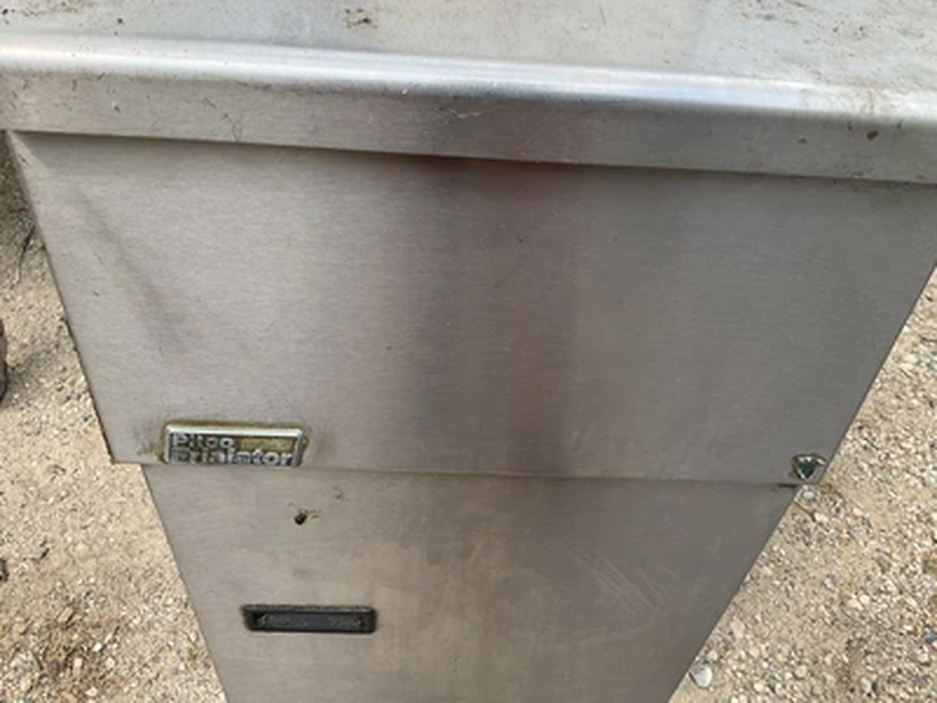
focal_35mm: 29
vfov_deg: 48.2
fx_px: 785
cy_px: 352
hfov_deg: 61.7
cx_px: 468
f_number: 1.8
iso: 25
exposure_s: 1/759
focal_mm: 3
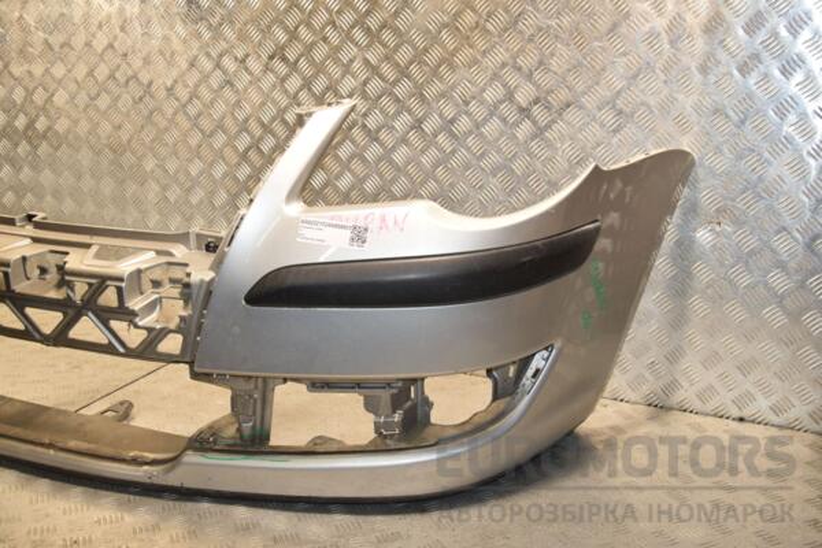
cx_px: 411
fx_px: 856
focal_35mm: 38
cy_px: 274
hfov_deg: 51.3
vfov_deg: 35.5
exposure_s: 1/200
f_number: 7.1
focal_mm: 25
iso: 800
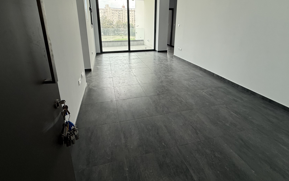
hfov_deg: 91.1
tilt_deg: -15.4
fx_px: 142
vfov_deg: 63.8
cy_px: 65
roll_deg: +1.3
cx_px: 143
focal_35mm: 18
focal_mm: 2.22
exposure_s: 1/99
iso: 80
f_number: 2.2
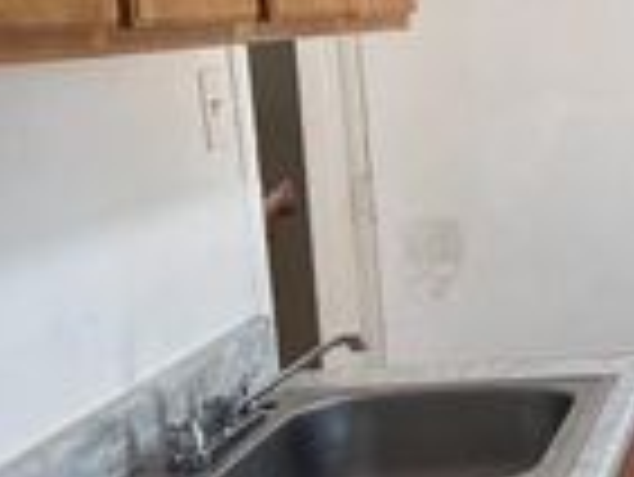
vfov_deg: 17.4
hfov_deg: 18.4
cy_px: 250
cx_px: 1115
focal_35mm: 85
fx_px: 1558
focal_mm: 6.76
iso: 125
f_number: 1.78
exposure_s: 1/120
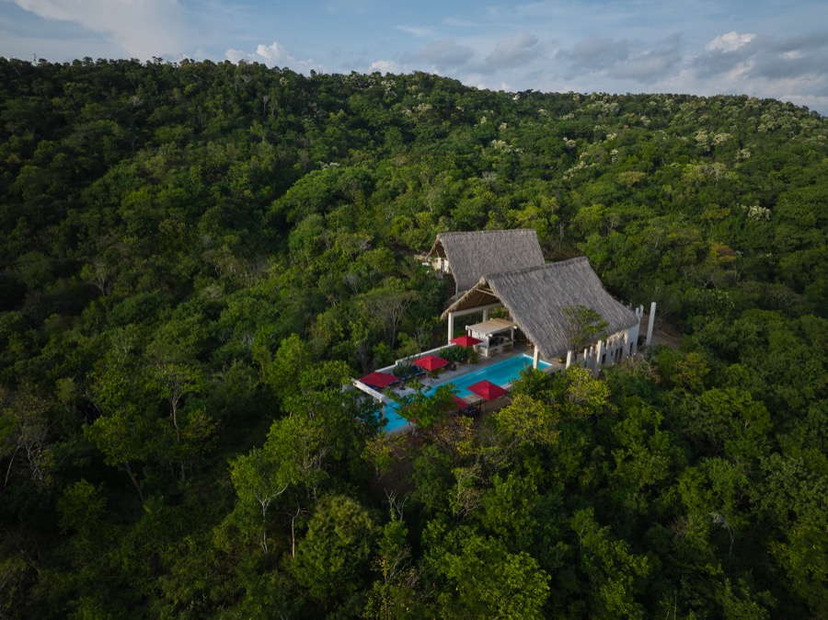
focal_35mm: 24
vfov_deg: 56.8
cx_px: 414
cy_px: 310
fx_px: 574
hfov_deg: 71.6
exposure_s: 1/2000
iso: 150
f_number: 2.8
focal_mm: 12.29
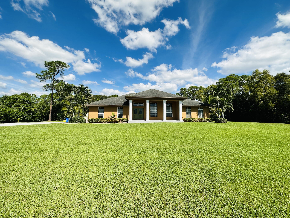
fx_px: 126
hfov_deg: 98.2
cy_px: 103
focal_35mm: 15
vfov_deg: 81.7
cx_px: 146
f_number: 2.2
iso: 50
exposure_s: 1/2681
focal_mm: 2.22
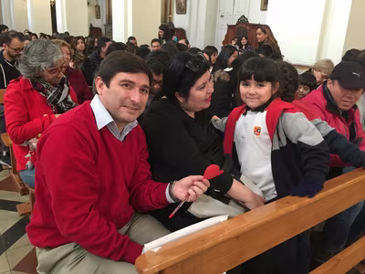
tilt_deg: -16.5
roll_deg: -2.9
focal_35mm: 29
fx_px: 306
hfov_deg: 61.7
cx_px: 182
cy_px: 137
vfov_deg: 48.2
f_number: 2.2
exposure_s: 1/17
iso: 160
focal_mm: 4.15
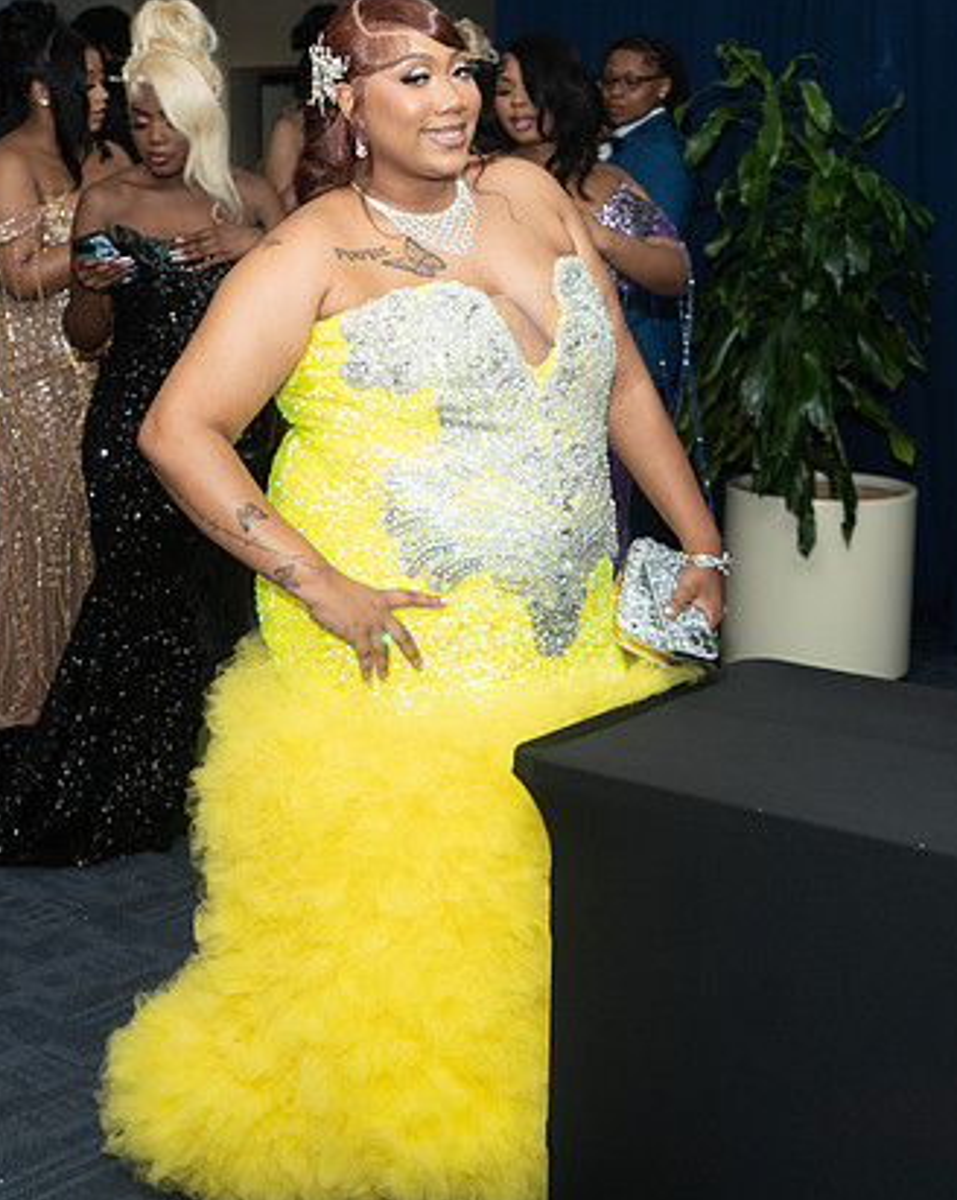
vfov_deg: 32.9
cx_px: 345
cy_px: 479
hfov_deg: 26.5
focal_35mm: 57
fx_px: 2021
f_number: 3.5
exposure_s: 1/125
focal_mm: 29
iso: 320
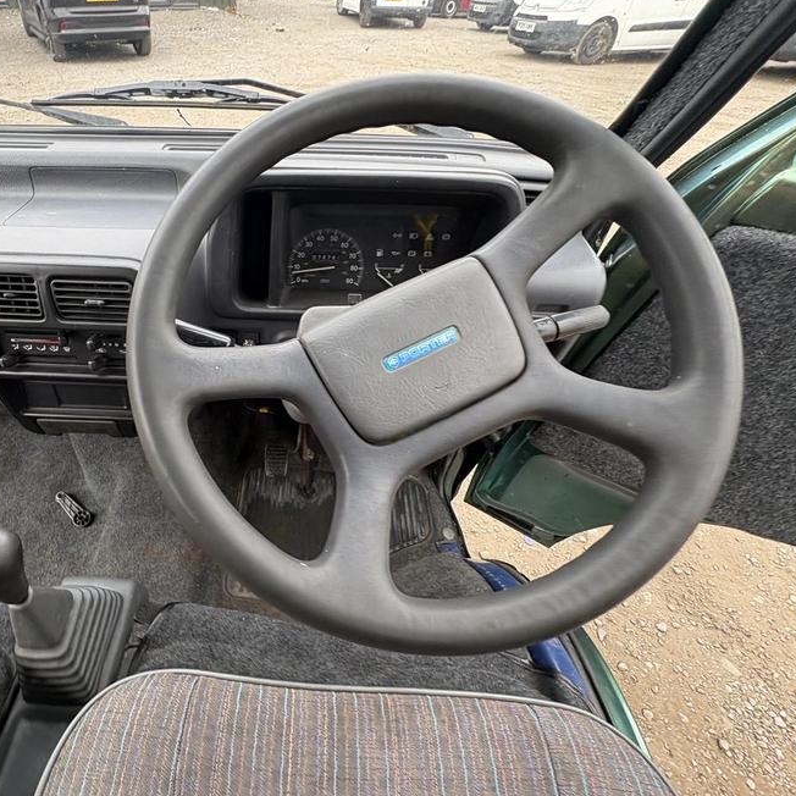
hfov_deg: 81.0
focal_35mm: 17
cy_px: 405
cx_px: 261
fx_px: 442
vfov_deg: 84.0
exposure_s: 1/99
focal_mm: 2.22
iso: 64
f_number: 2.2
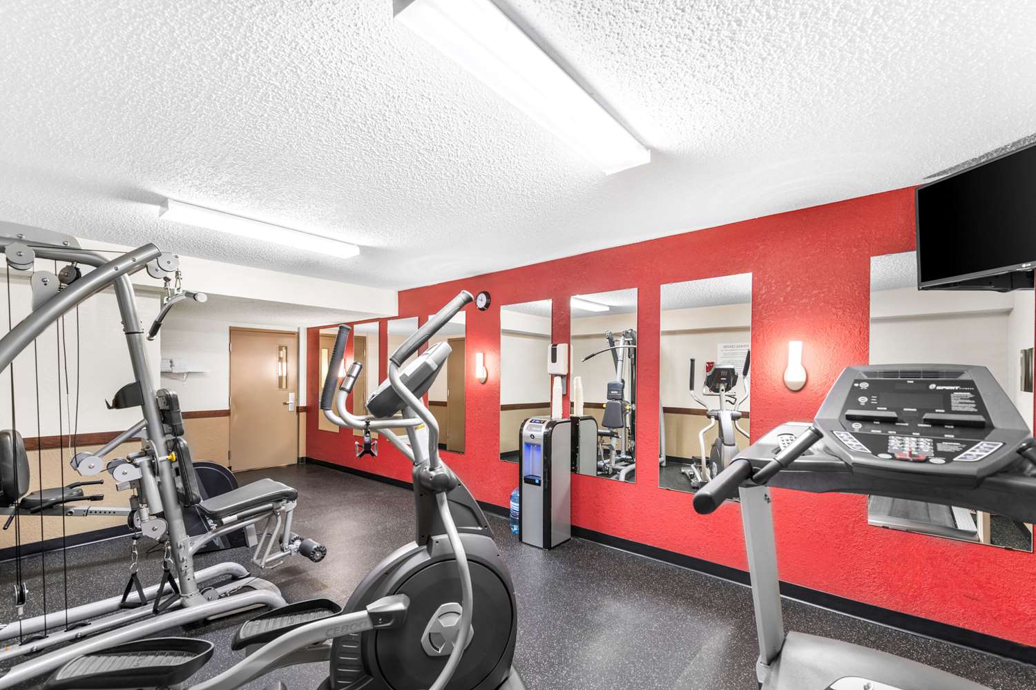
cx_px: 518
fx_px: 403
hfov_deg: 104.3
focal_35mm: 14
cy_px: 345
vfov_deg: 81.2
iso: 400
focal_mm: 14
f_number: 5.6
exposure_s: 1
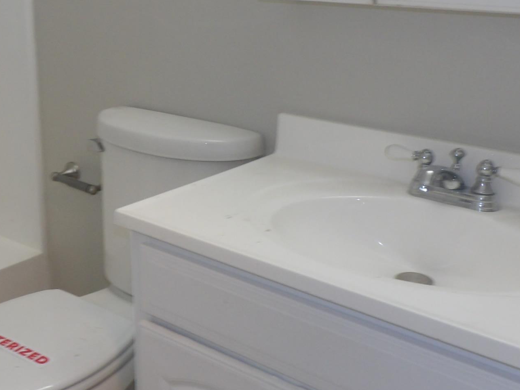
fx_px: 736
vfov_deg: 29.6
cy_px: 168
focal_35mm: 49
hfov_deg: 38.2
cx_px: 145
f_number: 3.2
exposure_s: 1/33
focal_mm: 4.3
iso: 200
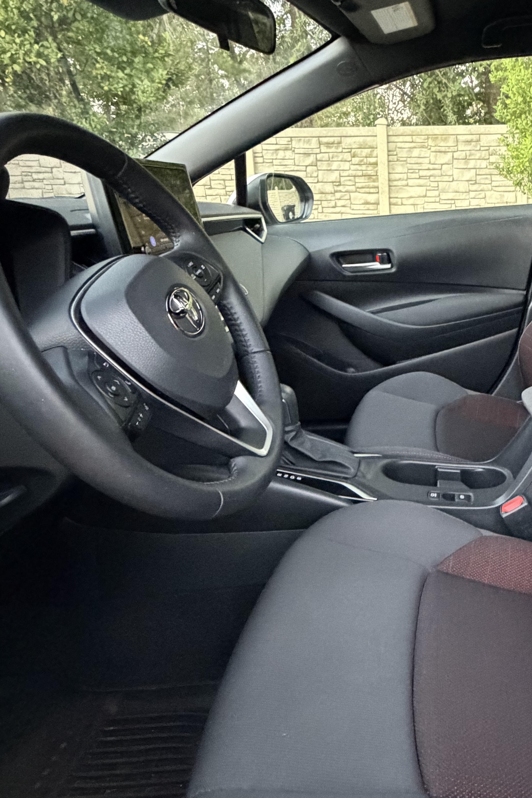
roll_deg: +0.4
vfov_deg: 69.4
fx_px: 576
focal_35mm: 26
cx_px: 458
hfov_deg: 45.8
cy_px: 387
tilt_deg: -19.6
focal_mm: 2.22
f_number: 2.2
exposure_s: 1/40
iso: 1600
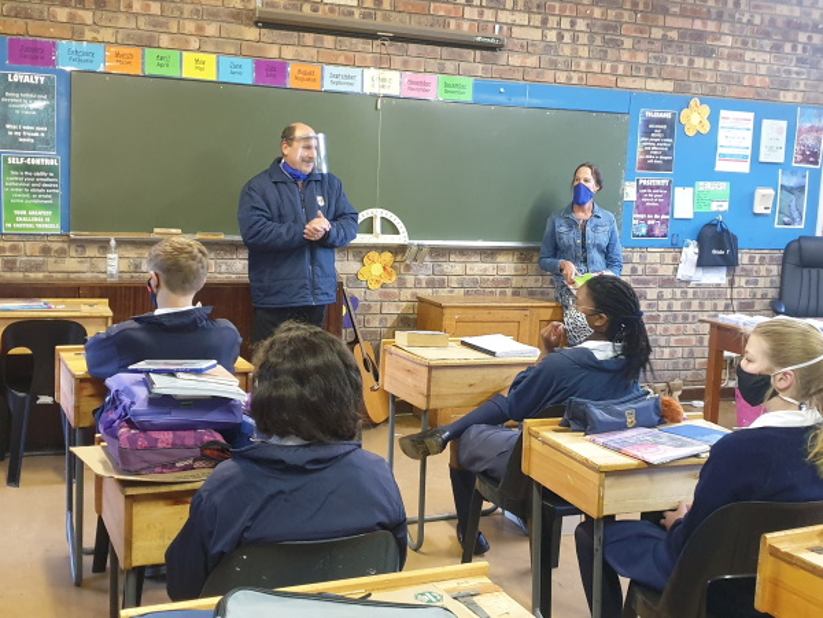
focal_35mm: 26
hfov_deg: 67.3
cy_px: 309
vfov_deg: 53.1
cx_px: 412
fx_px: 618
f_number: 1.5
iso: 320
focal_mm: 4.3
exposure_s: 1/50
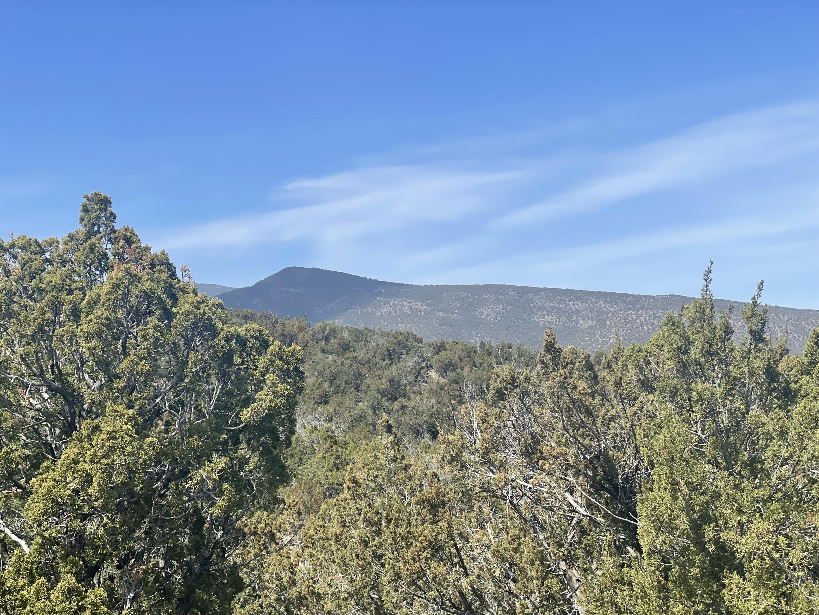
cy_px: 308
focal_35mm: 52
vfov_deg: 28.0
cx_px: 410
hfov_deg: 36.8
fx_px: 1230
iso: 25
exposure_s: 1/1653
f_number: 2
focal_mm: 6
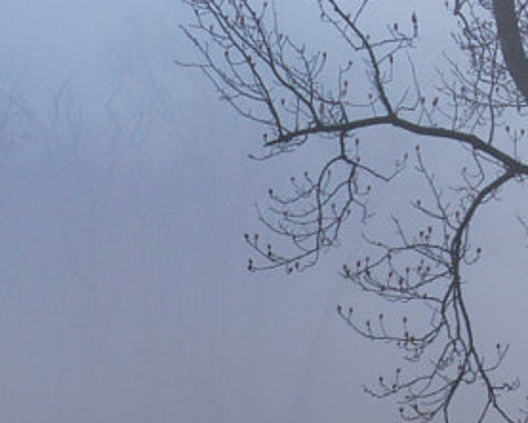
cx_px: 59
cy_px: 471
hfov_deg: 14.7
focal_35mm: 130
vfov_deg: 11.7
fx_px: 2033
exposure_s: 1/105
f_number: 8
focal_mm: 16
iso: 200
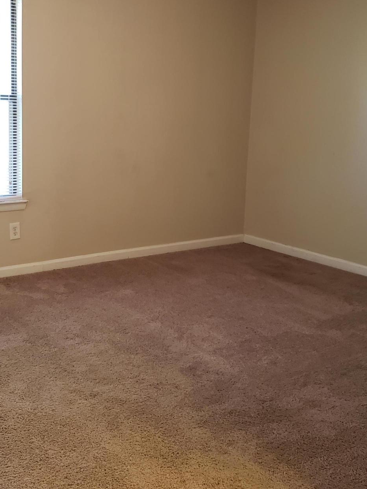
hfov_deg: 33.7
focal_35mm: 42
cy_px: 184
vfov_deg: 44.4
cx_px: 93
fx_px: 594
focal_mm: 4.3
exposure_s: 1/60
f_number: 1.5
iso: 320
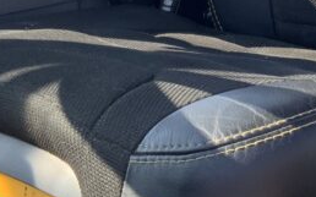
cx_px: 323
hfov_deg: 16.7
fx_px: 1050
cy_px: -65
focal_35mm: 122
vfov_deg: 10.5
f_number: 1.8
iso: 16
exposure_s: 1/152
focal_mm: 3
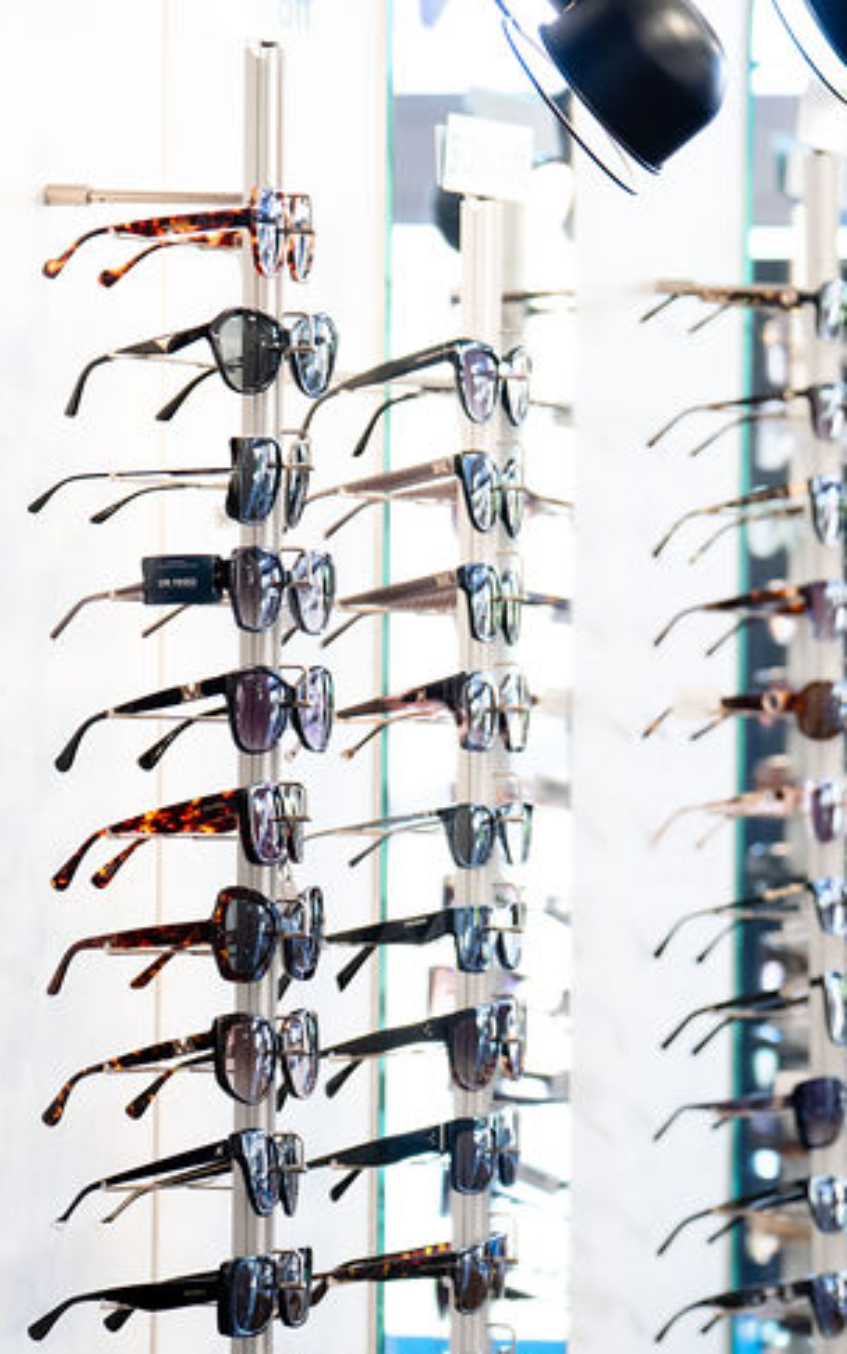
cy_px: 854
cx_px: 719
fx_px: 8084
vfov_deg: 9.6
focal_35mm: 219
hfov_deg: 6.0
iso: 800
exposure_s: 1/200
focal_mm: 102
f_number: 2.8
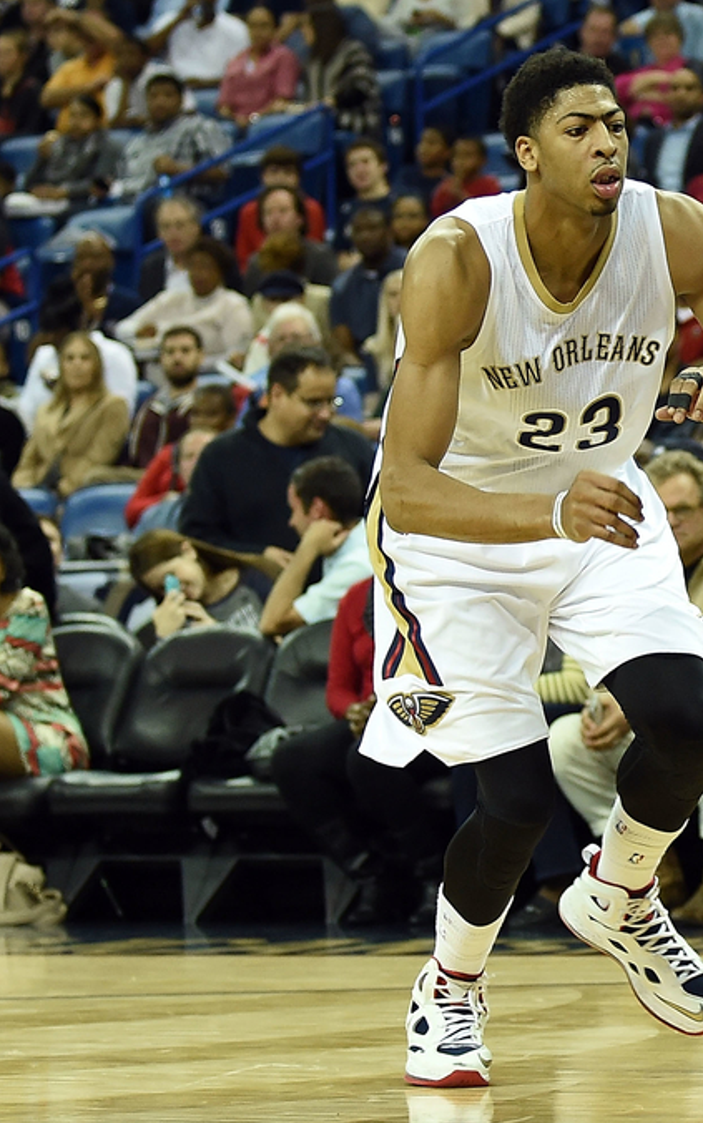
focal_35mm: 108
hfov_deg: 11.9
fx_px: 3308
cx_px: 841
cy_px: 562
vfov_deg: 19.3
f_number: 2.8
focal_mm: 70
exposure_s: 1/1000
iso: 2500
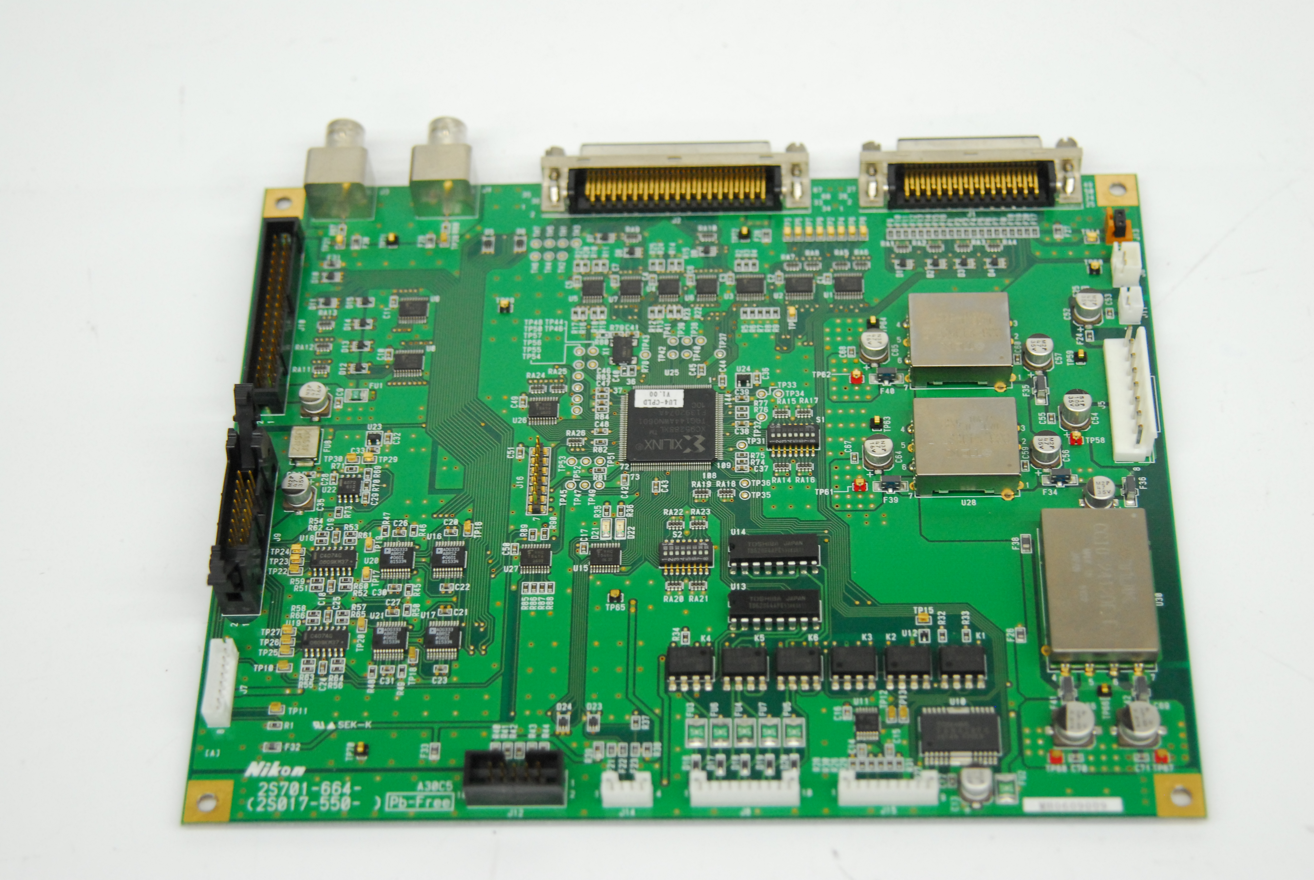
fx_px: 2631
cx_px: 657
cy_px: 440
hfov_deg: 28.0
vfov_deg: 19.0
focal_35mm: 72
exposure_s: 1/125
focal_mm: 48
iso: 800
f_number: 3.5
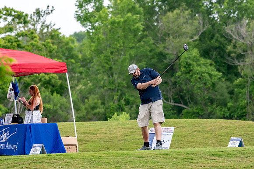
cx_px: 127
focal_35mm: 405
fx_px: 2858
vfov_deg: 3.4
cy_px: 84
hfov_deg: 5.1
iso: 1800
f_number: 5.6
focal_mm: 270
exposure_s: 1/2000
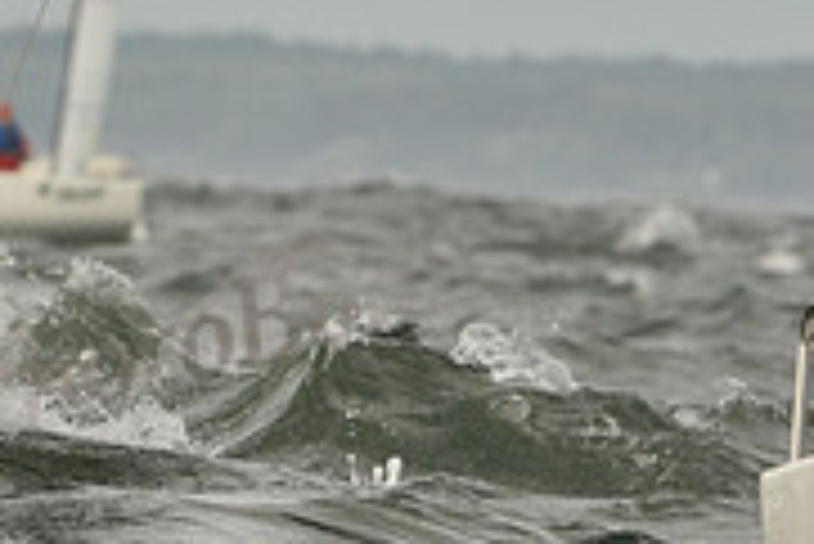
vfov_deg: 1.3
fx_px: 23896
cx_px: -279
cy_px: 155
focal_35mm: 1056
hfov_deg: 1.9
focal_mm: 330
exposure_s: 1/1250
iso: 320
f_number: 7.1
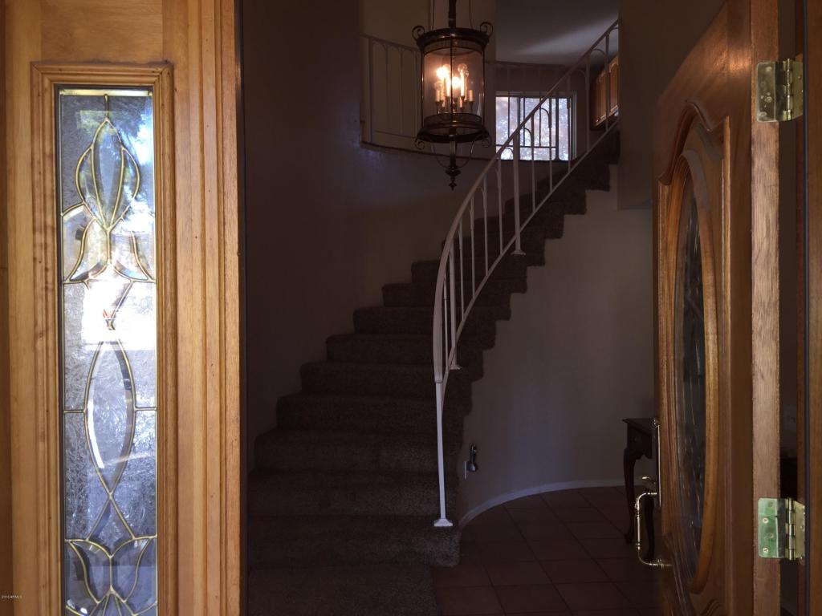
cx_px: 411
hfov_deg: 61.7
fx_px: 689
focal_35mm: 29
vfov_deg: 48.2
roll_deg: -0.7
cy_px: 308
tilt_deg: -0.5
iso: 32
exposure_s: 1/33
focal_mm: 4.15
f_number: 2.2
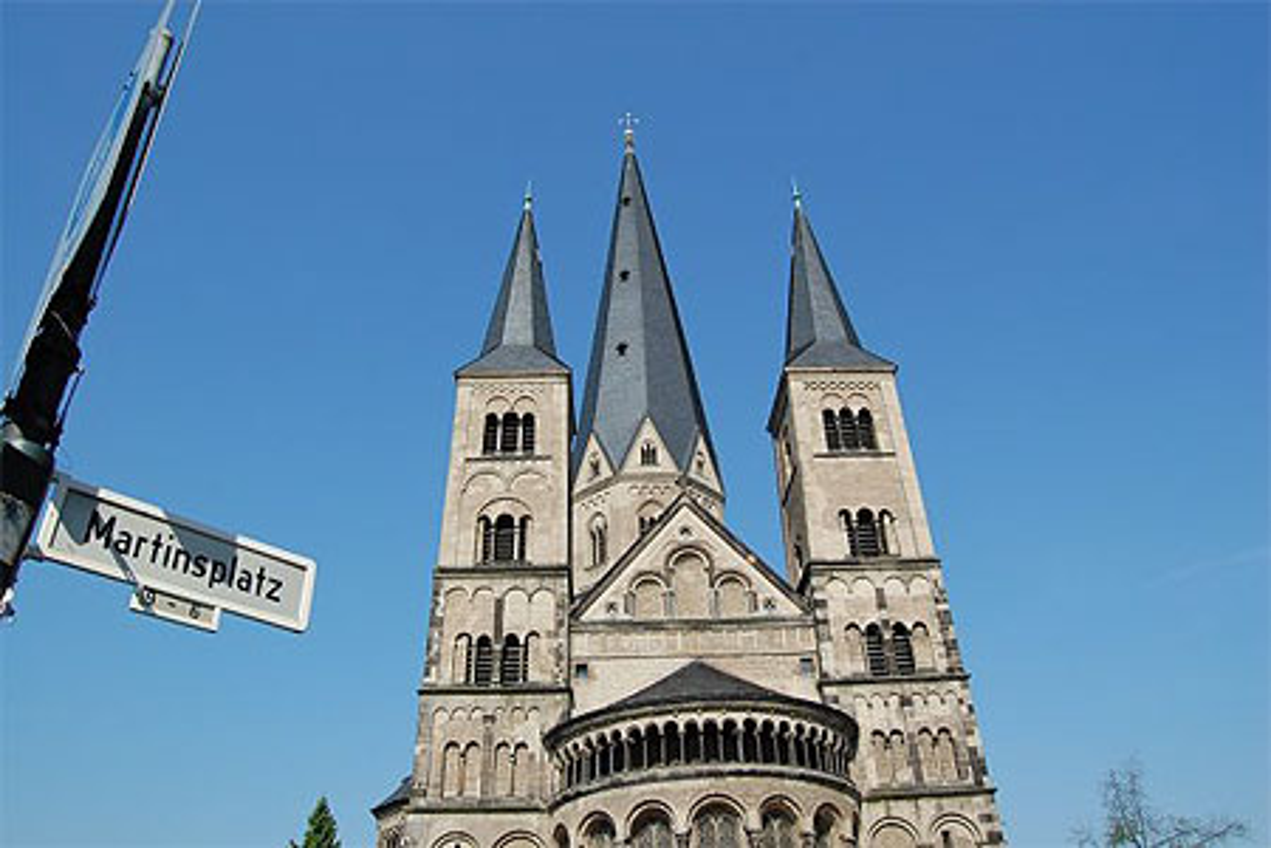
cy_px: 424
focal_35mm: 27
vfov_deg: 47.9
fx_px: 953
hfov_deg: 67.4
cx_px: 636
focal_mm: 18
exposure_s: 1/500
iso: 200
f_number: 8
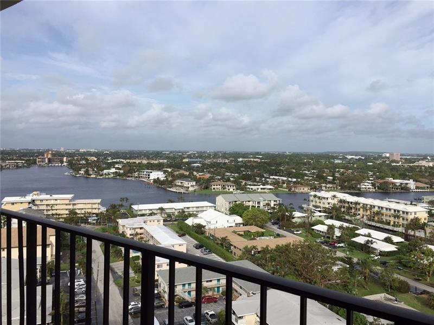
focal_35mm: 29
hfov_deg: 61.7
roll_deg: -1.6
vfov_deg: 48.2
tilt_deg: -2.9
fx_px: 364
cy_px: 162
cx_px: 217
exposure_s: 1/2326
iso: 32
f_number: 2.2
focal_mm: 4.15
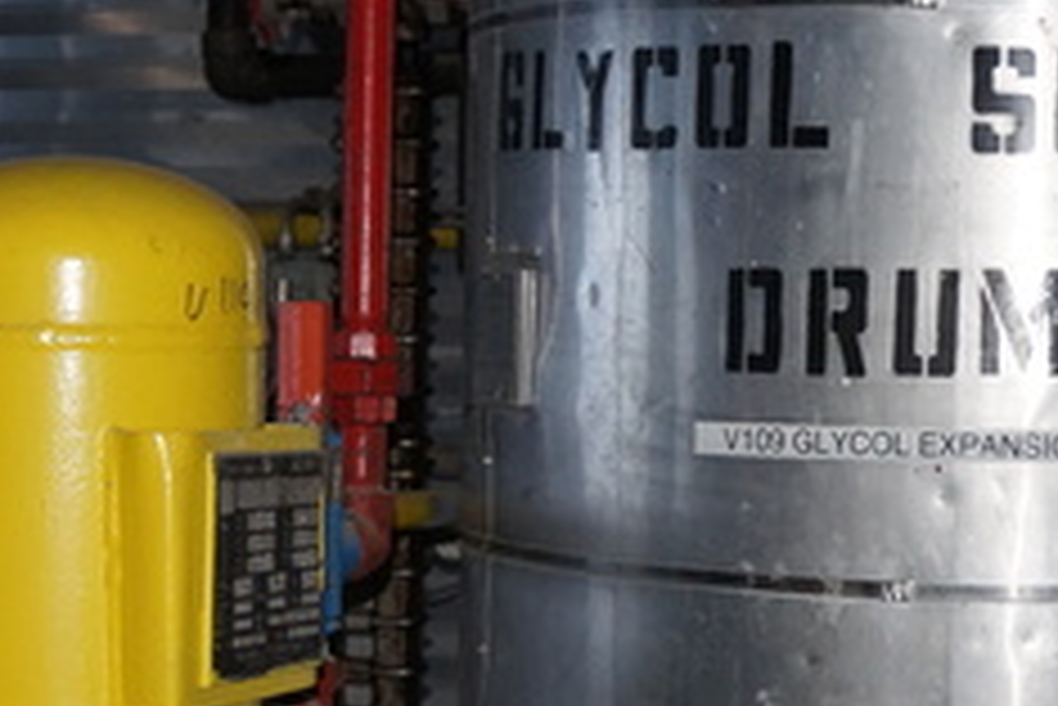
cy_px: 438
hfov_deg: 19.6
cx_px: 981
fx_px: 2999
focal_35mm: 102
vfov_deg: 13.4
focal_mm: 20
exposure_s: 1/60
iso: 800
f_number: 3.5
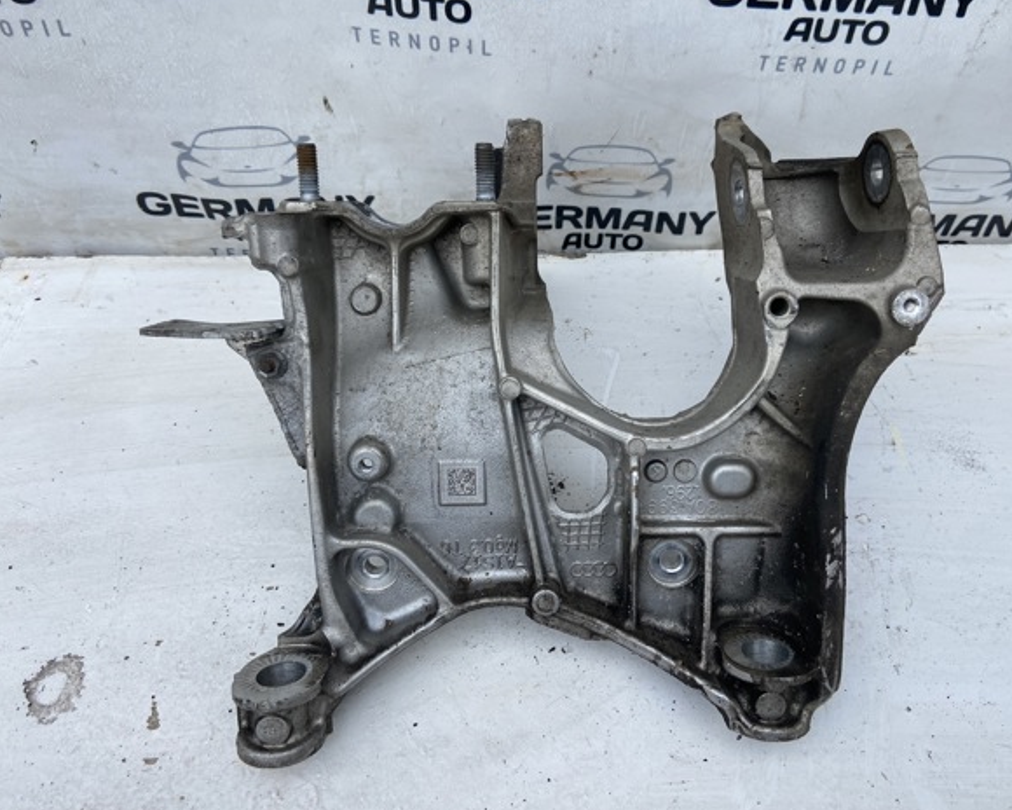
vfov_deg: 51.5
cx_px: 555
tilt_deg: -47.3
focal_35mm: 28
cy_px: 402
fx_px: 839
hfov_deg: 62.1
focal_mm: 4.25
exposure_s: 1/702
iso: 32
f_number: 1.8
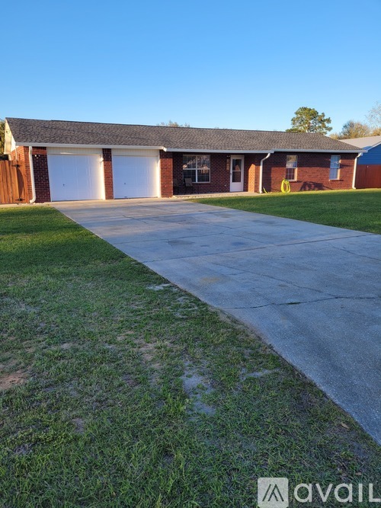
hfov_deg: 53.0
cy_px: 254
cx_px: 190
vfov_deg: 67.3
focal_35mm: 26
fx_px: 382
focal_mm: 5.4
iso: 40
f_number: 1.8
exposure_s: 1/525
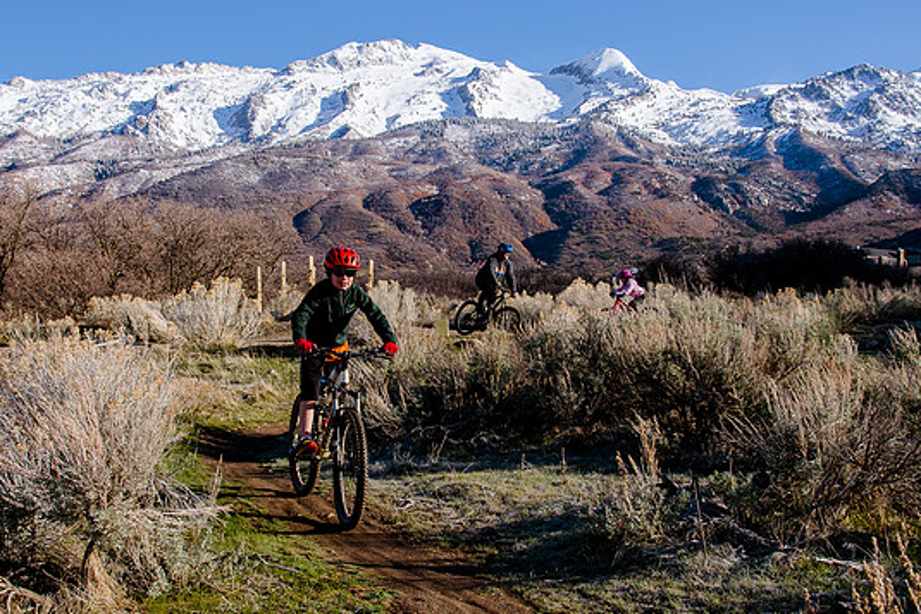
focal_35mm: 49
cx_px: 419
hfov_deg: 40.3
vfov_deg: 27.5
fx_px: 1254
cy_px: 294
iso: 250
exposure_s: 1/320
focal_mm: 30
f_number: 10
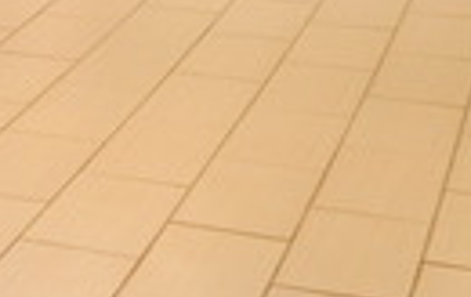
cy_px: 38
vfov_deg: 9.7
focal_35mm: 135
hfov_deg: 13.4
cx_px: -442
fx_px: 1737
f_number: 3.5
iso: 400
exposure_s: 1/30
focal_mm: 18
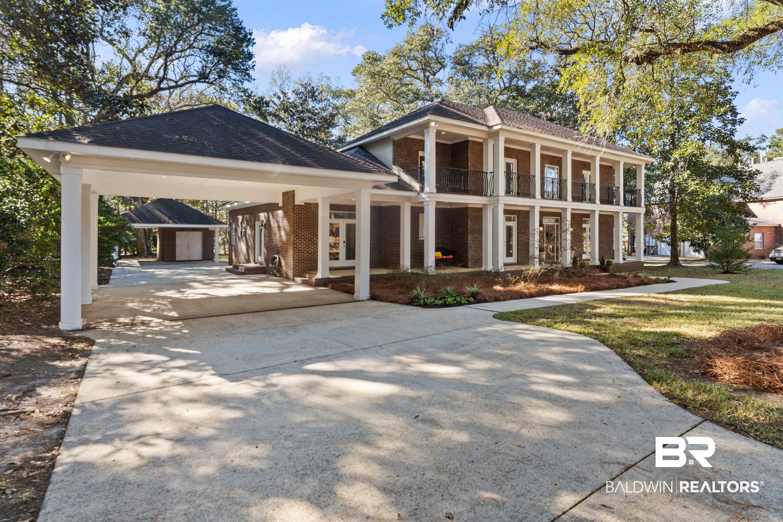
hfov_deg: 91.9
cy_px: 261
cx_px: 392
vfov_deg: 69.2
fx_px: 378
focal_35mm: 17
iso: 500
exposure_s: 1/60
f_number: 6.3
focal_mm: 17.4
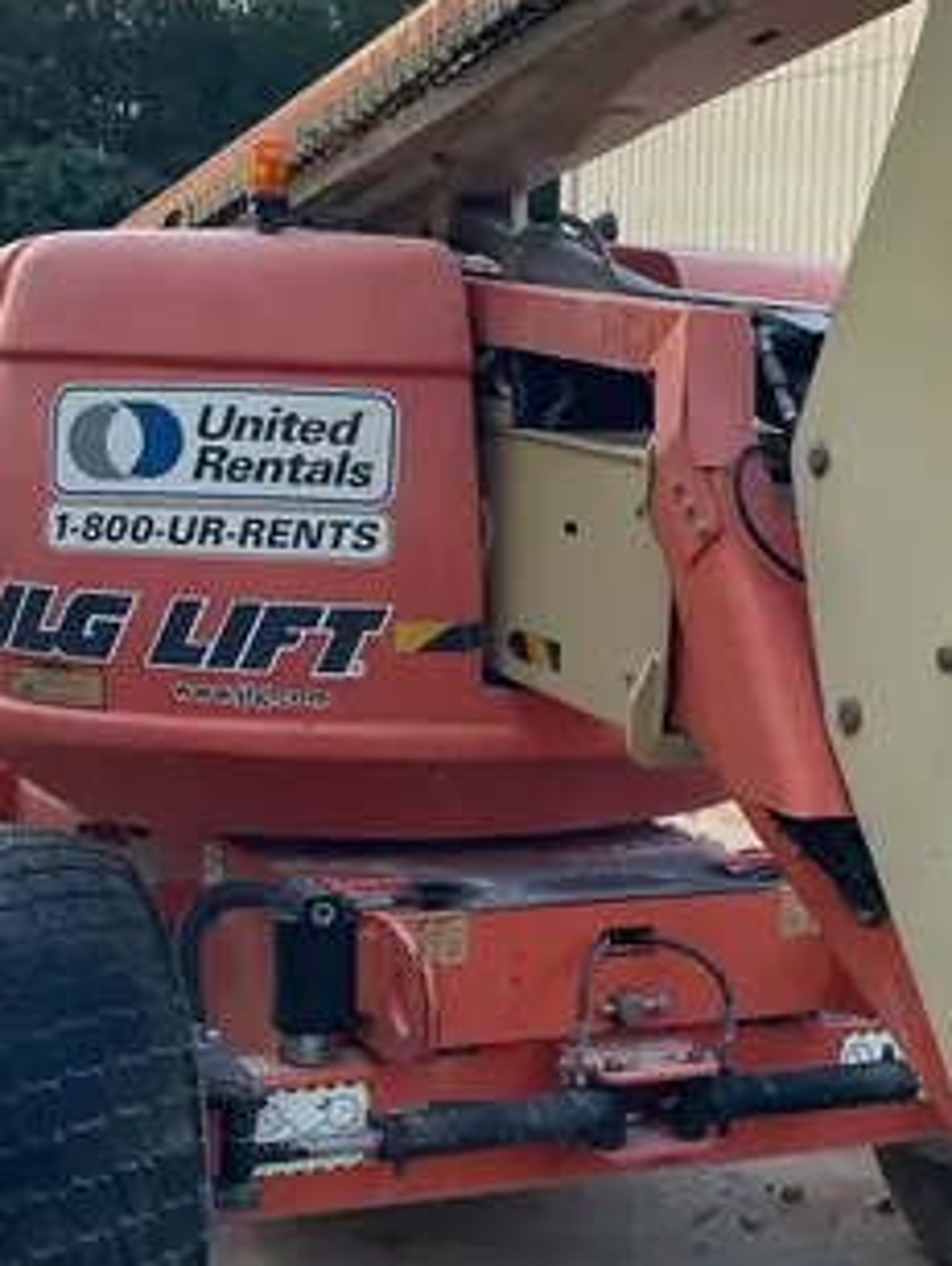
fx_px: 2269
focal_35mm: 62
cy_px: 608
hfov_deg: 23.6
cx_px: 342
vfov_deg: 31.2
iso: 32
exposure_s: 1/161
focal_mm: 4.2
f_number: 1.6
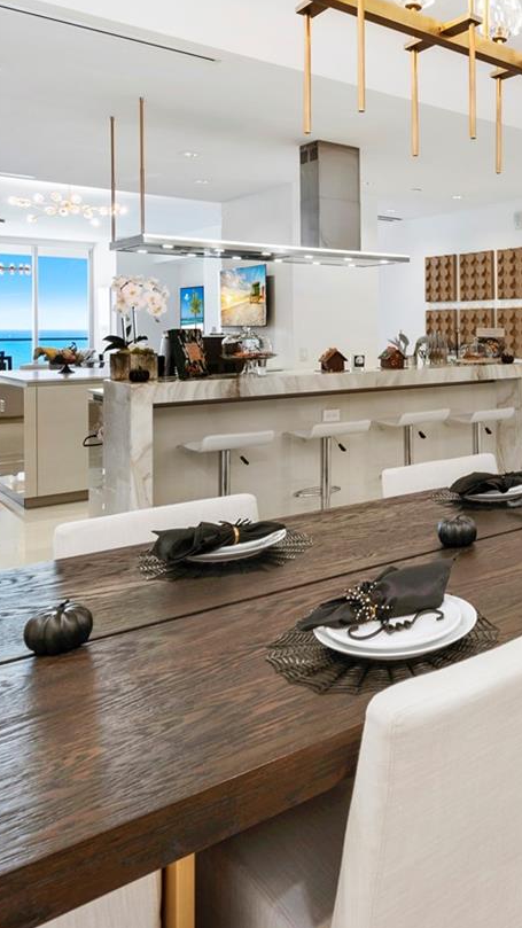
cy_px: 363
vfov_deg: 65.3
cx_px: 515
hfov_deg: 36.4
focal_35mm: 29
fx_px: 714
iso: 100
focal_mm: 14
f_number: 8
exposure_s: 1/5
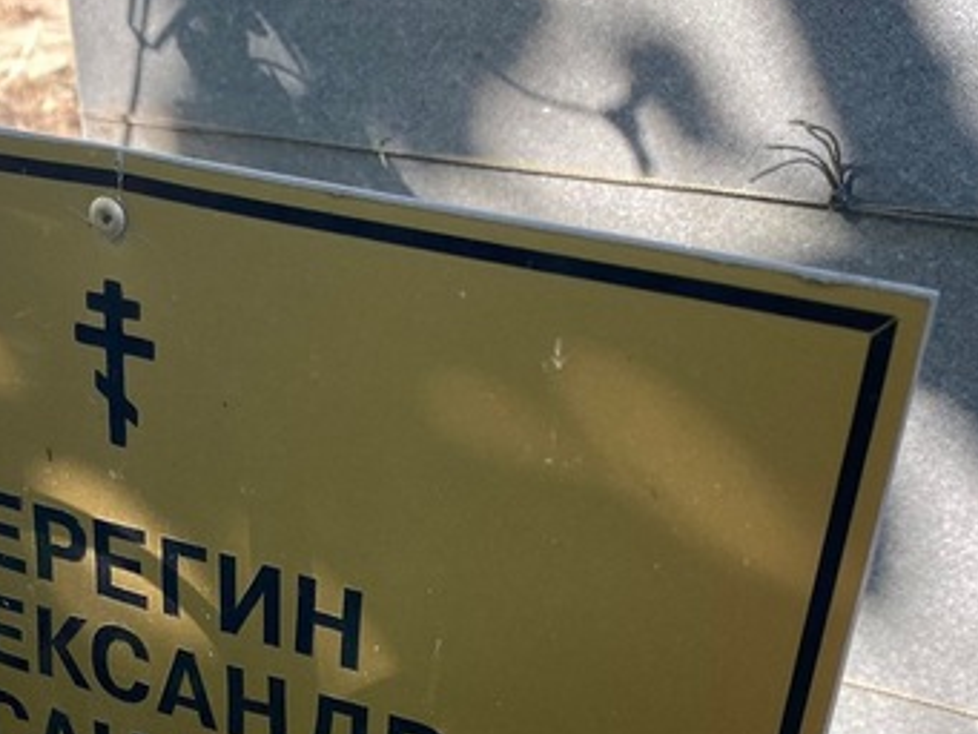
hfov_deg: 31.2
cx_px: 264
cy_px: 723
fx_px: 1724
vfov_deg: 23.1
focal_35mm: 61
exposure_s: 1/122
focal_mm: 4.25
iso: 32
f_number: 1.8
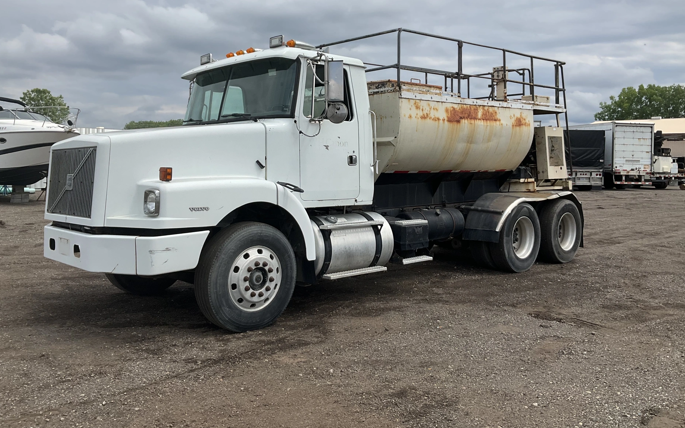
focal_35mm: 33
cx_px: 345
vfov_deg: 38.1
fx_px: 616
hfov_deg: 58.1
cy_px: 158
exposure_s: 1/2538
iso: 25
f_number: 1.8
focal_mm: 3
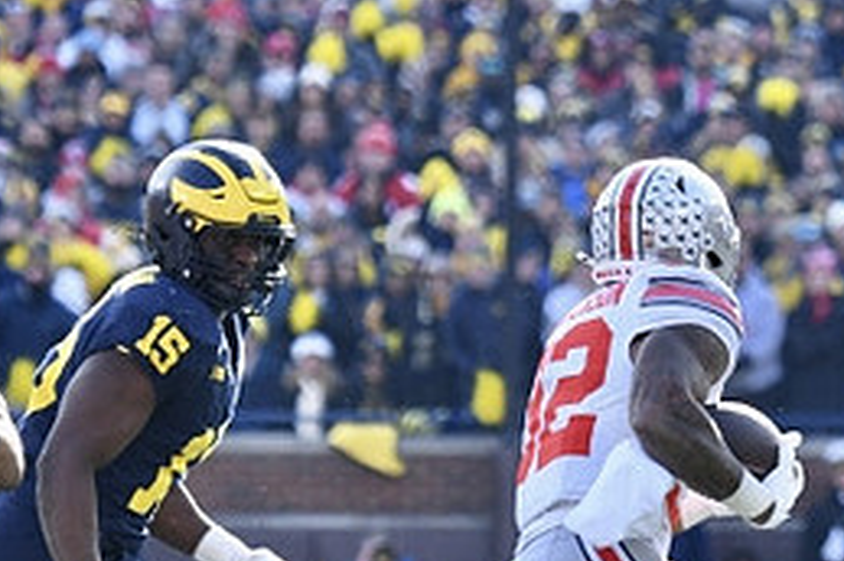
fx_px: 18872
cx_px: 534
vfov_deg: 1.7
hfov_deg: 2.6
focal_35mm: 806
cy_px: 535
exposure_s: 1/1250
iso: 1000
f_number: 5.3
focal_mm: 240
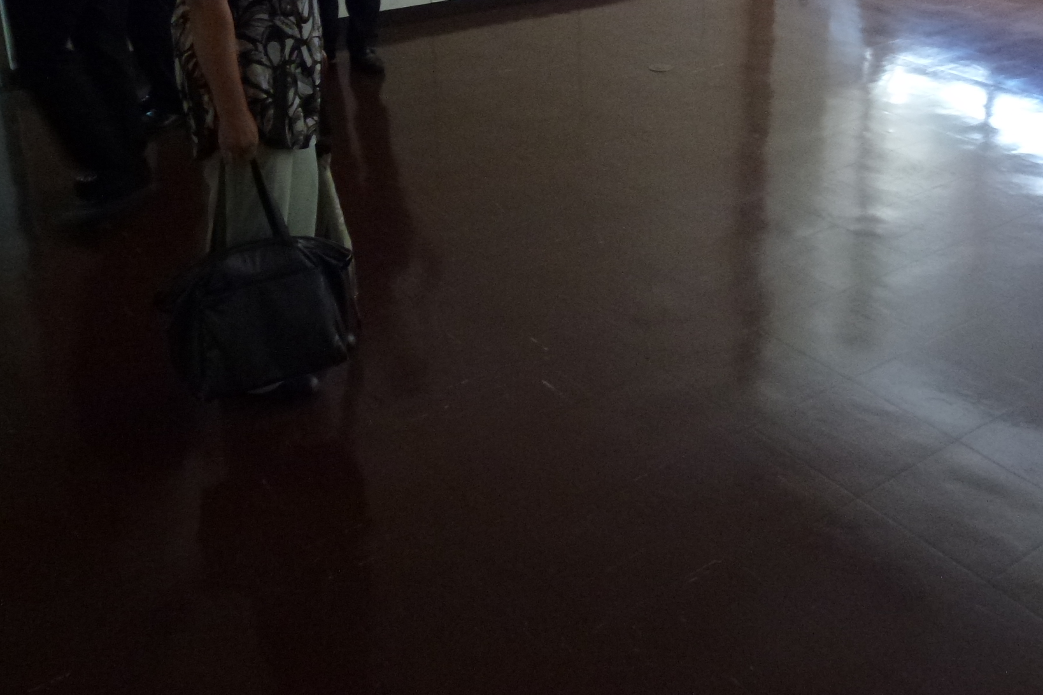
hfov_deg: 49.3
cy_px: 115
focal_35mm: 39
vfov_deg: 33.0
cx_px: 625
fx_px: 1130
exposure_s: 1/20
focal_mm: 4.3
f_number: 3.3
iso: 400
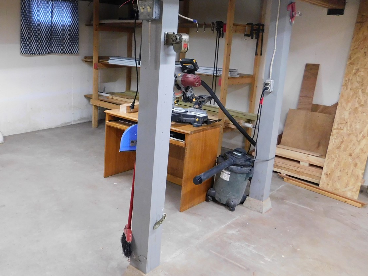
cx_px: 109
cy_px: 116
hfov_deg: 53.7
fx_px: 351
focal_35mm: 33
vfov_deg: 42.8
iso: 400
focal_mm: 4
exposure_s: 1/30
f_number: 3
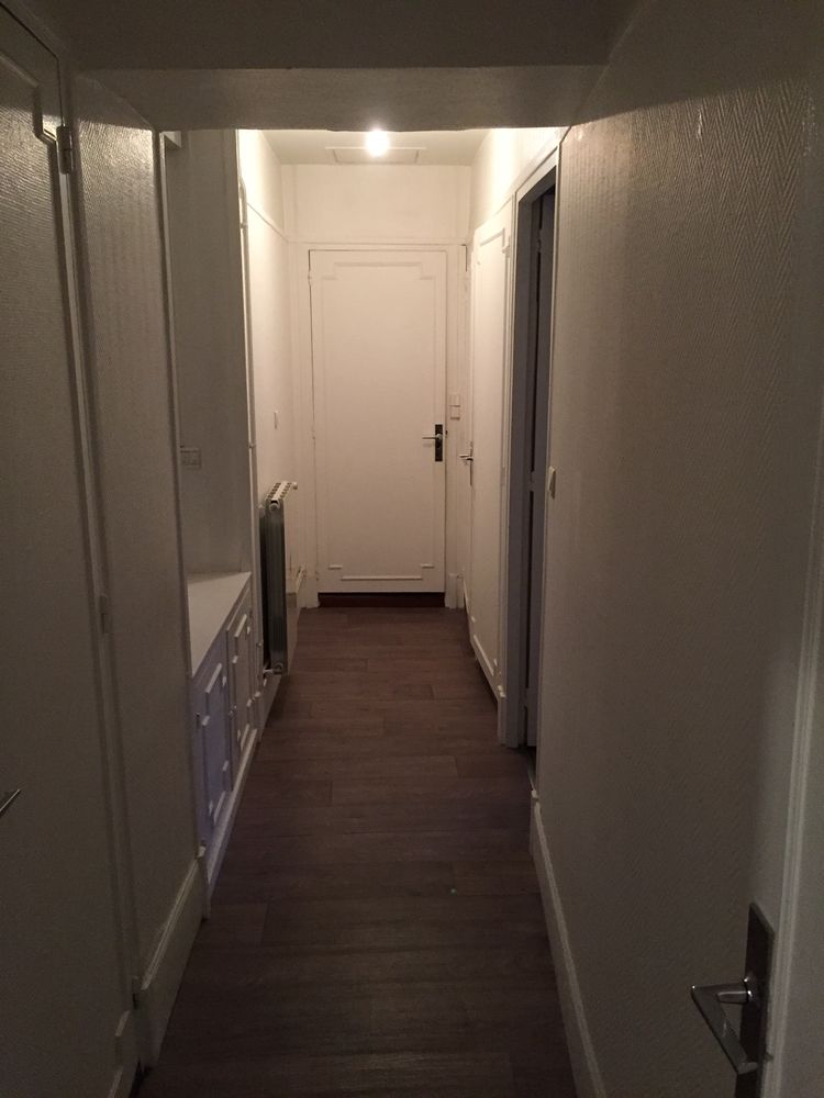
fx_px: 920
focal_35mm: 29
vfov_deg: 61.7
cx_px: 412
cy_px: 549
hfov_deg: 48.2
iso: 250
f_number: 2.2
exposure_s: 1/17
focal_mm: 4.15
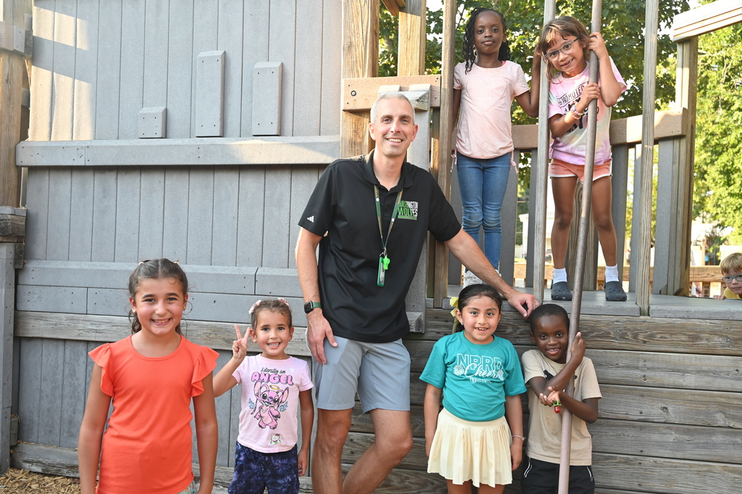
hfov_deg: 60.3
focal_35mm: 31
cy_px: 247
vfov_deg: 42.3
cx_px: 371
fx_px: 638
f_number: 4
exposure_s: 1/250
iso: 400
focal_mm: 31
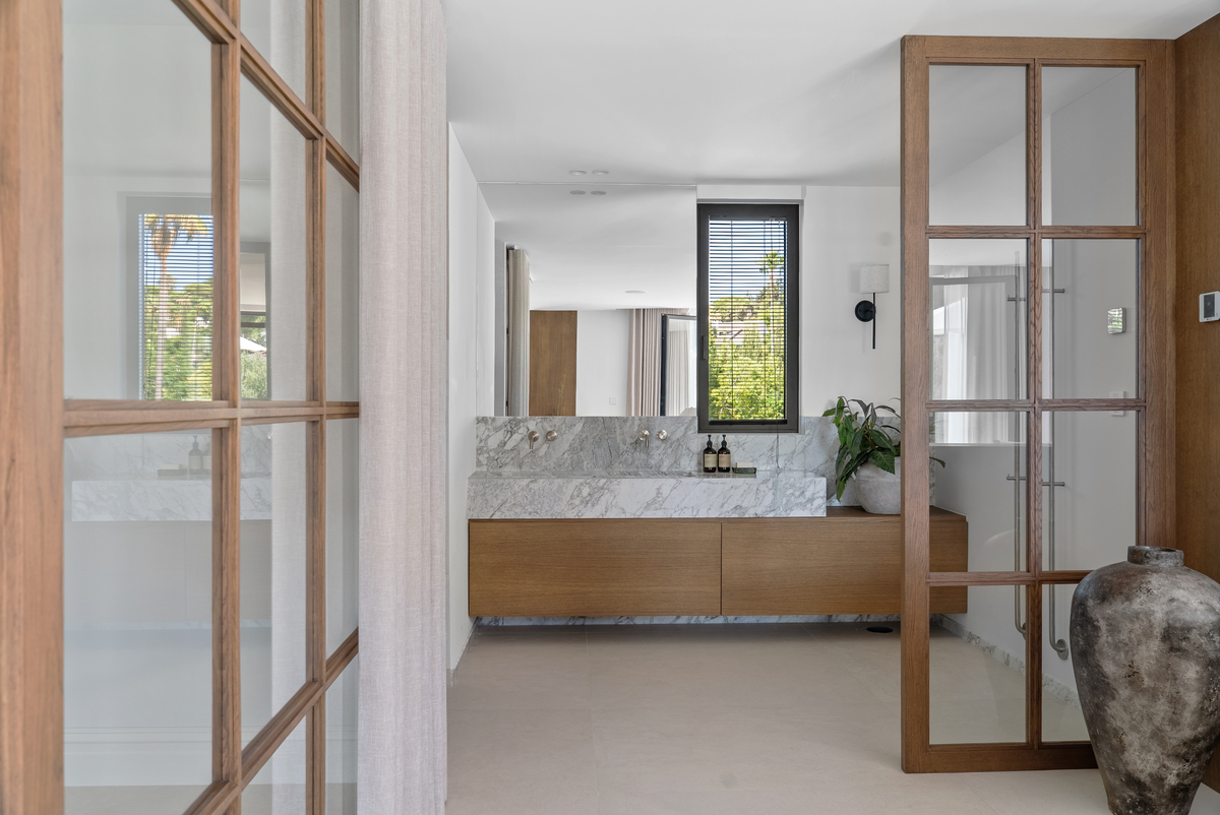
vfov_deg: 49.6
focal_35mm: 26
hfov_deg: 69.4
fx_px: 882
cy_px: 408
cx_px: 610
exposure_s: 1/1.25
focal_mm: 26
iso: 100
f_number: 8
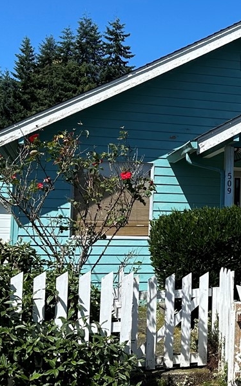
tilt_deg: +5.3
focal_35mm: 68
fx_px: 715
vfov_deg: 30.2
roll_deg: -1.5
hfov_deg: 18.0
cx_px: 303
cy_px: 185
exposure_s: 1/4016
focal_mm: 6.86
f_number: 1.78
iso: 80
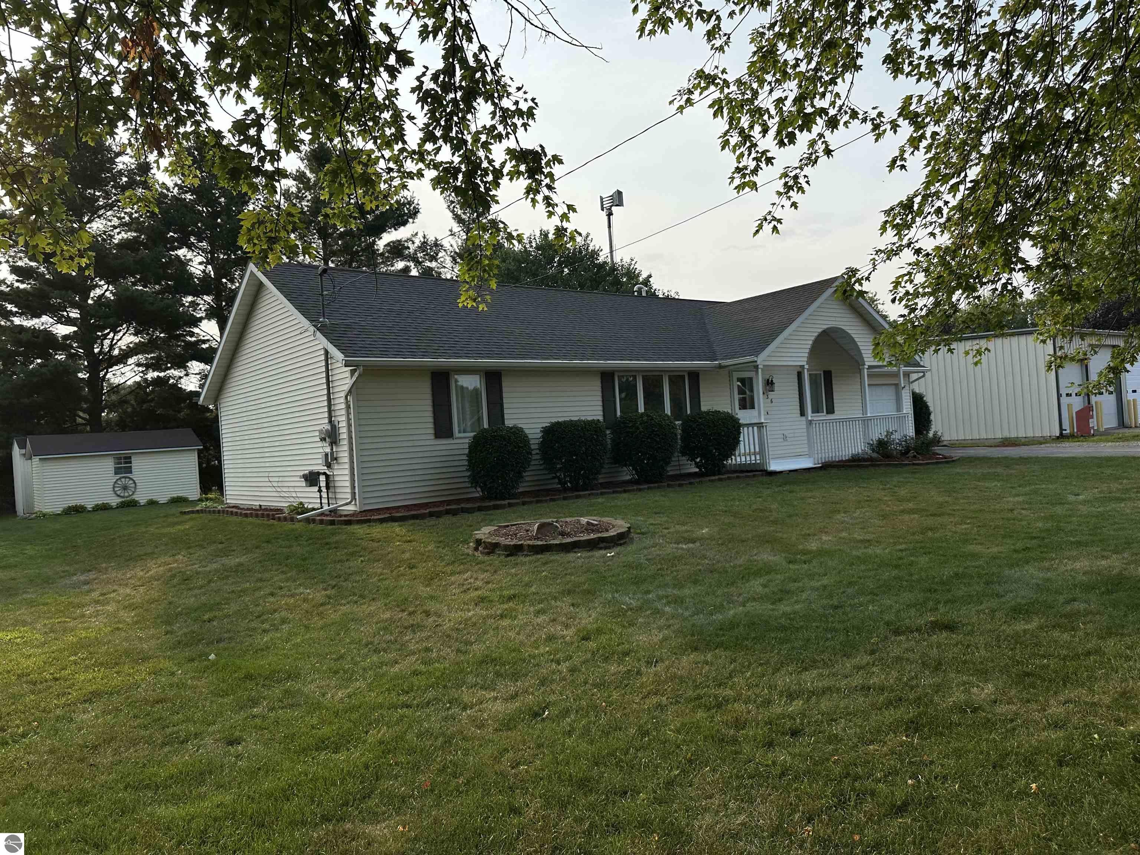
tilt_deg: +0.9
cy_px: 428
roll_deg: +3.8
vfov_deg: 56.8
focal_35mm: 24
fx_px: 790
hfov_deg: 71.6
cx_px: 570
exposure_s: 1/4762
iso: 80
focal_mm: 6.86
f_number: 1.78
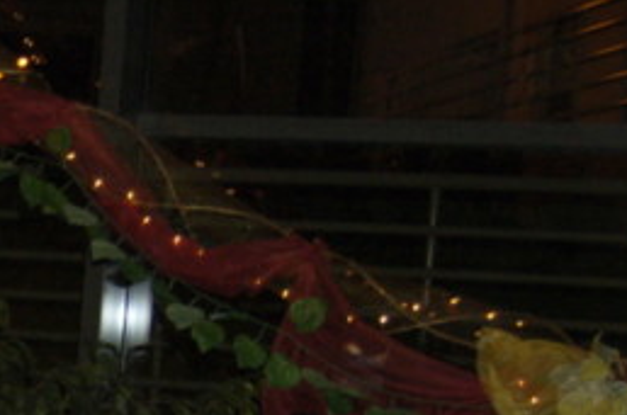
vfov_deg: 10.2
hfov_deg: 14.2
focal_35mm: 131
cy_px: 527
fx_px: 2277
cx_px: -430
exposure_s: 1/60
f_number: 3.8
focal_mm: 22
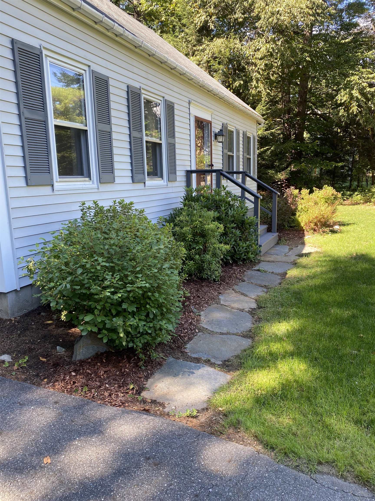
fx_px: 376
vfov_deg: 67.3
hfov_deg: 53.1
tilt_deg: -9.1
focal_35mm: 26
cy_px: 250
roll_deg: +2.0
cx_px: 188
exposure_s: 1/134
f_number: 1.8
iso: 32
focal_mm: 4.25
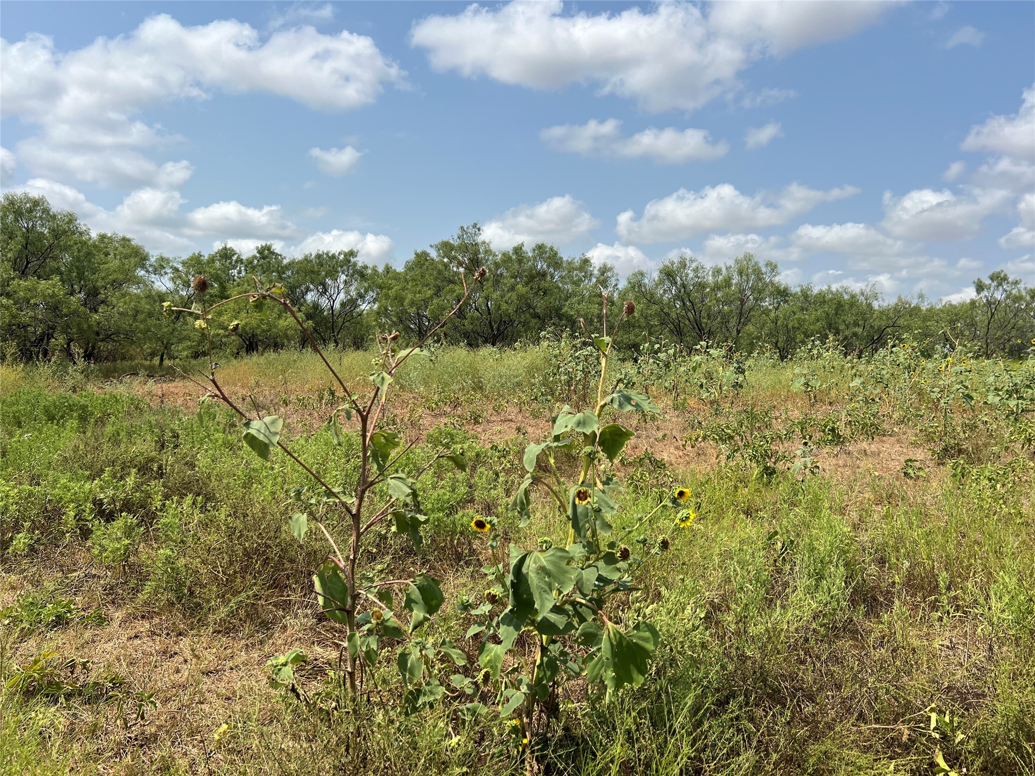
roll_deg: -0.1
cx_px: 518
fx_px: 777
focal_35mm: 26
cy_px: 388
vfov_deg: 53.1
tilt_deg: -1.9
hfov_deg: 67.3
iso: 50
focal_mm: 5.7
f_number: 1.5
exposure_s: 1/5587
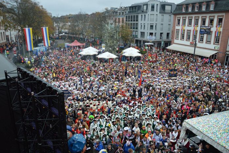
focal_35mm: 52
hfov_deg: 37.9
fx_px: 334
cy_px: 76
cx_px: 114
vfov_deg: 25.7
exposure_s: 1/800
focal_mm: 35
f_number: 4.5
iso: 400
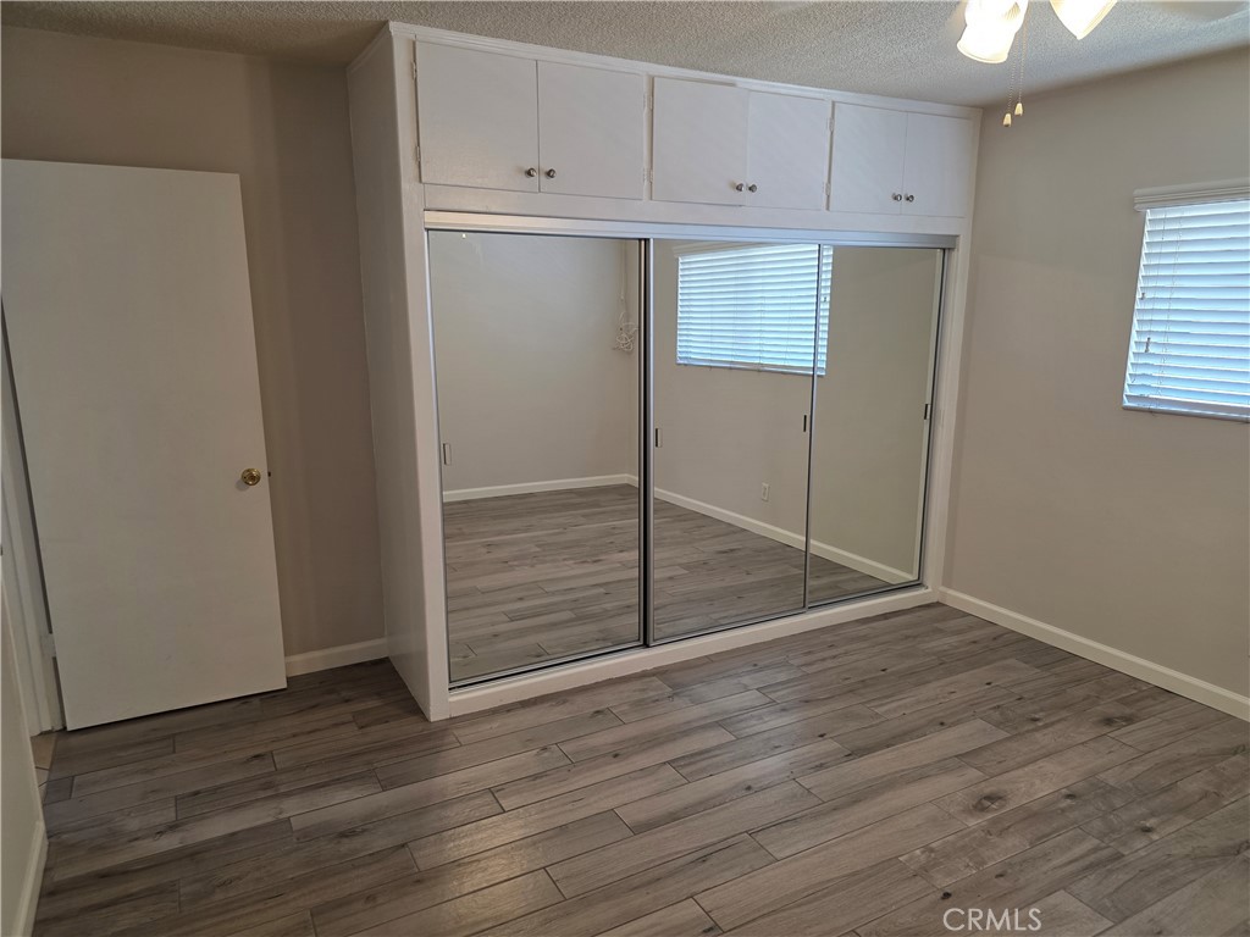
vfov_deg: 58.9
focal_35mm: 23
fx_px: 831
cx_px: 625
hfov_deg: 73.9
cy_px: 468
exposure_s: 1/120
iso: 125
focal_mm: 6.3
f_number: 1.7
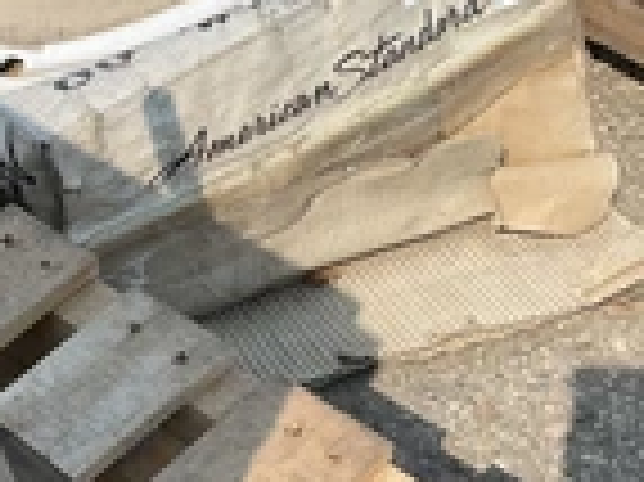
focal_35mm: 81
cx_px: -108
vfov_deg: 18.1
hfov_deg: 22.4
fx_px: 1506
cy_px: 311
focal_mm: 3
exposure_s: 1/1577
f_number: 1.8
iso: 25
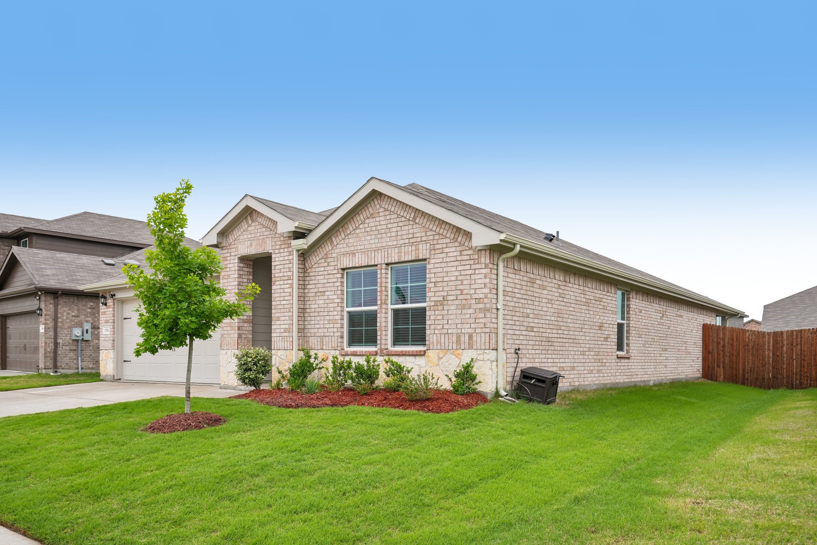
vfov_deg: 49.5
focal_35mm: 26
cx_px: 408
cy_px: 272
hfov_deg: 69.4
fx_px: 590
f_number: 8
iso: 100
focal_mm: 26
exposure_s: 1/200
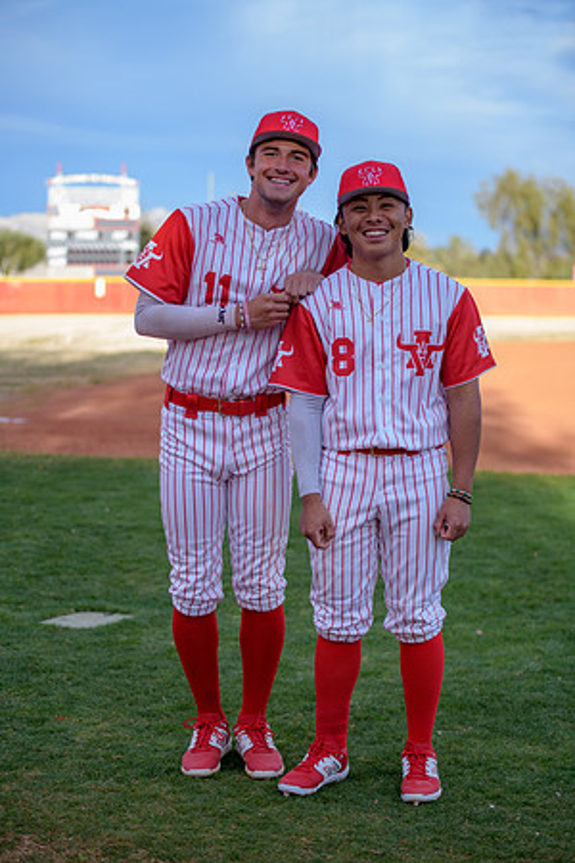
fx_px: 1677
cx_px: 288
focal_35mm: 70
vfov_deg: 28.8
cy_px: 432
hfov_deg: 19.5
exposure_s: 1/320
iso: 100
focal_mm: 70
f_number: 2.8
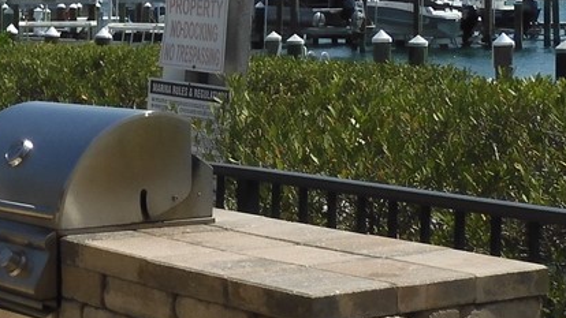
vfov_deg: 12.0
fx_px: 1516
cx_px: 1
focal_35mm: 101
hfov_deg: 20.5
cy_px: 104
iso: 100
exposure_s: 1/2000
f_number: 3.4
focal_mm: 4.3
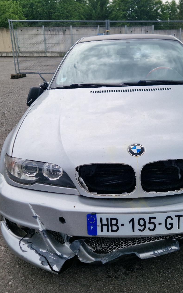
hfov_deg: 35.6
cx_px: 134
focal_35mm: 35
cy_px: 146
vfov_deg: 55.3
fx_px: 279
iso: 50
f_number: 1.8
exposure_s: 1/1429
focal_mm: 5.4
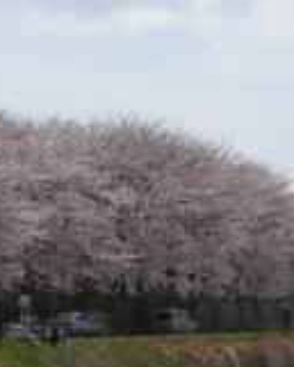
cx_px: 2
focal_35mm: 170
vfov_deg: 11.2
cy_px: 356
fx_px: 1847
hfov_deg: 9.0
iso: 64
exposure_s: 1/520
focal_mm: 5.7
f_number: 5.7
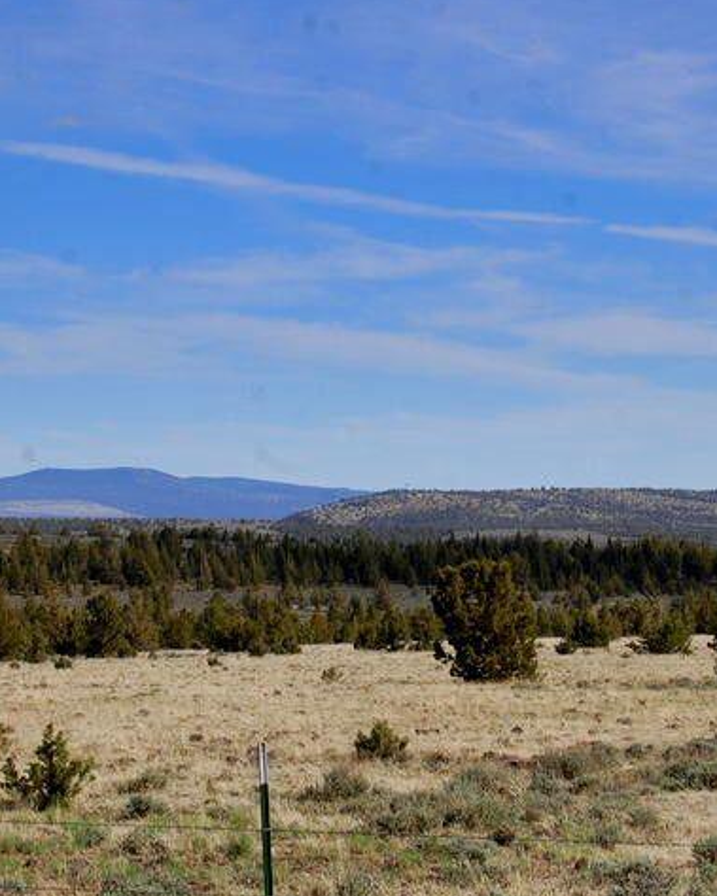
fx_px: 2834
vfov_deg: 18.0
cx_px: 420
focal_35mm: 107
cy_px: 431
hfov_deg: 14.4
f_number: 10
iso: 200
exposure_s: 1/400
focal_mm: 45
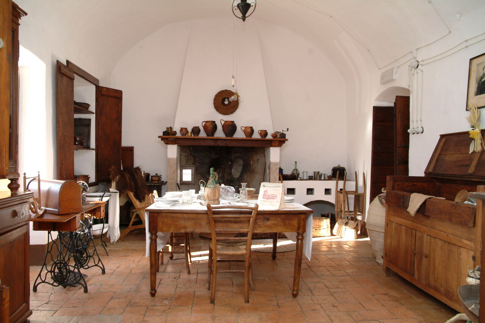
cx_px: 242
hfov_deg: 70.4
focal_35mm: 26
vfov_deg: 50.4
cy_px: 162
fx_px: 343
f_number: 4.8
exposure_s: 1/30
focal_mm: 17
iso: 200
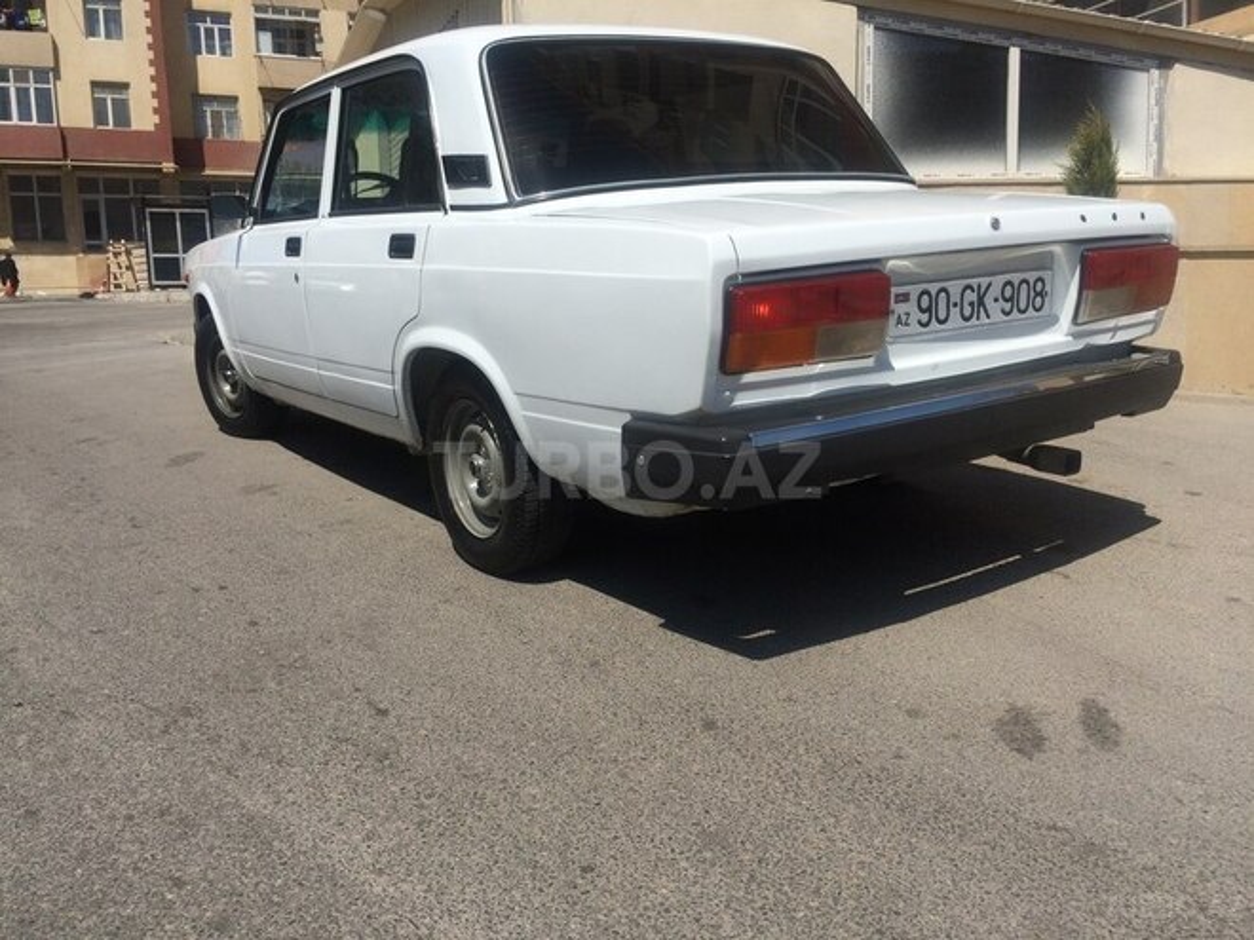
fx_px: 1051
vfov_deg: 48.2
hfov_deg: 61.7
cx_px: 627
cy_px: 470
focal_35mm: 29
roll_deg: +0.2
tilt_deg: -7.3
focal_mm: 4.15
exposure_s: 1/4566
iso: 32
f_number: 2.2
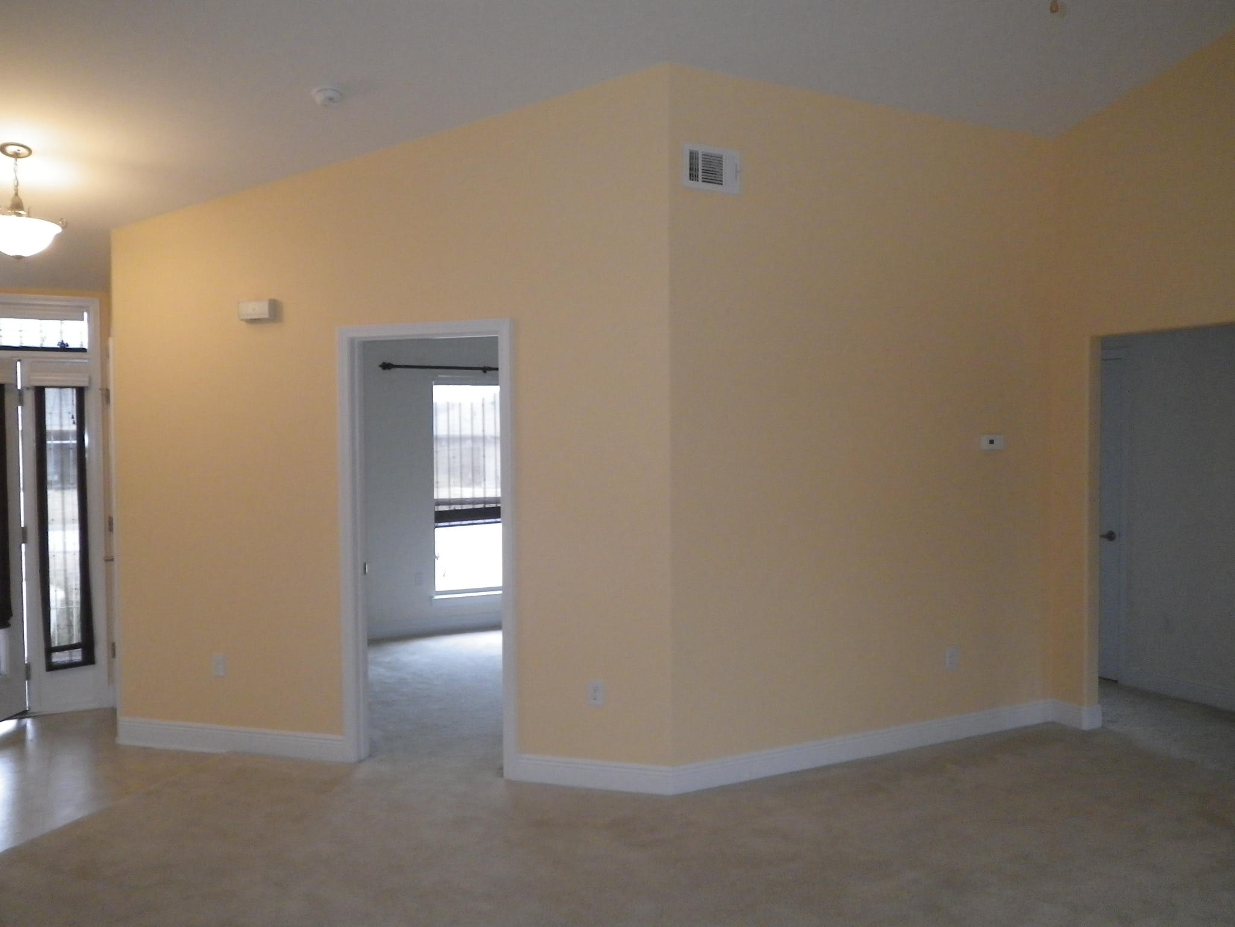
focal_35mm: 28
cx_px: 618
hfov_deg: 63.4
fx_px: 999
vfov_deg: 49.7
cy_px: 464
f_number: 3.5
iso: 400
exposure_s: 1/50
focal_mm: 5
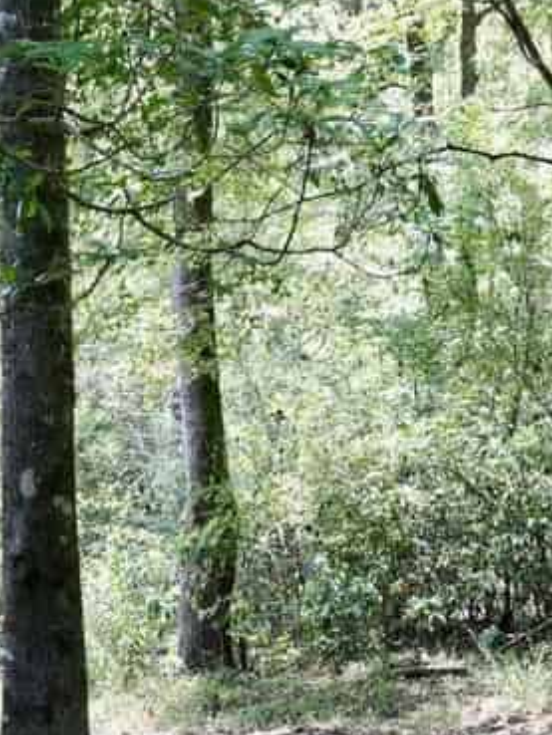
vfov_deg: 20.4
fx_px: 2040
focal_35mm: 96
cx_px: 336
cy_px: 329
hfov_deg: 15.4
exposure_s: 1/50
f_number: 2.8
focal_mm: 24
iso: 160
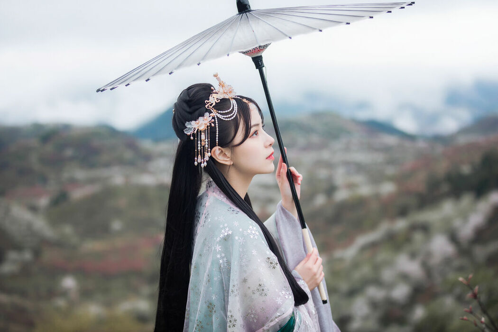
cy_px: 166
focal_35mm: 69
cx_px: 249
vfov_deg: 19.7
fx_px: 954
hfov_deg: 29.2
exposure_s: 1/250
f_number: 2.8
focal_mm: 70
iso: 320
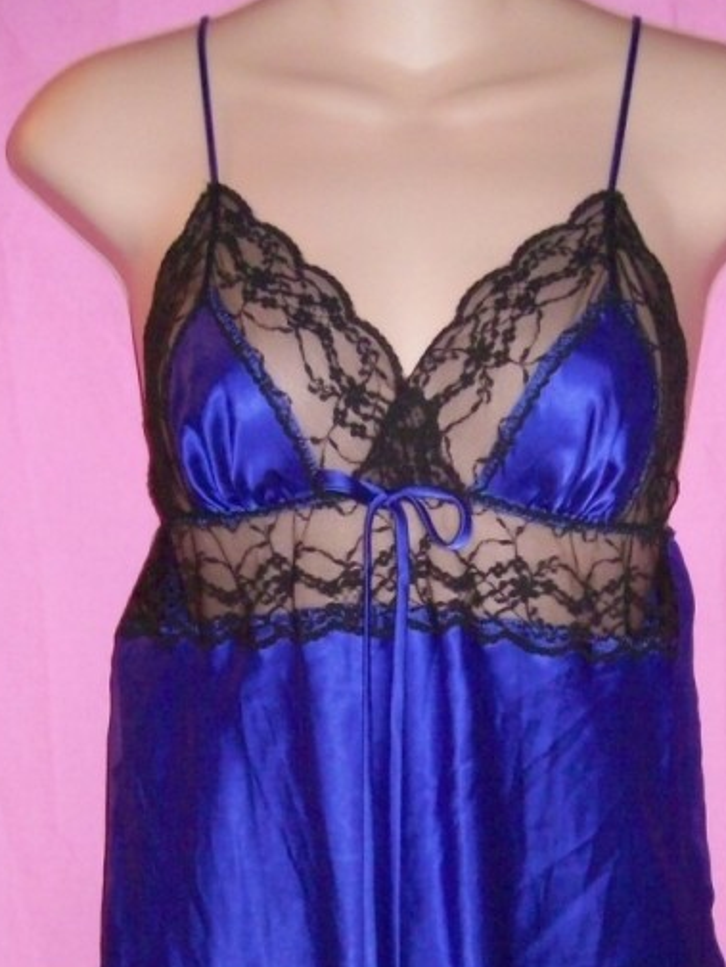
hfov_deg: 25.6
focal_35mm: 57
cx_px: 425
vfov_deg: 33.0
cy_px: 743
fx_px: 1593
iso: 160
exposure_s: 1/64
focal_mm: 6
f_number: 2.7
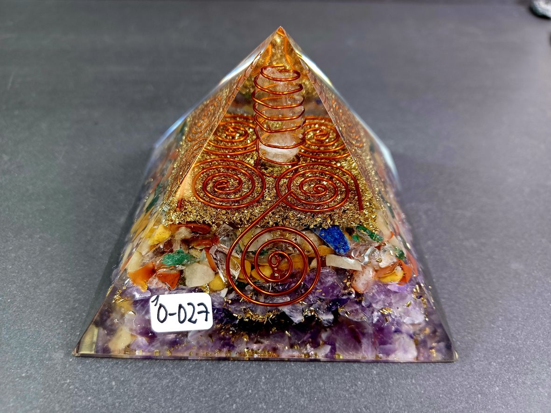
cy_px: 206
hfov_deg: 69.4
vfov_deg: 54.9
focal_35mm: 25
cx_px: 276
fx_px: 398
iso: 160
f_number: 1.8
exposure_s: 1/50
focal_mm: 4.6
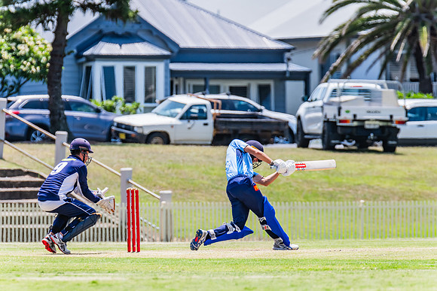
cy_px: 146
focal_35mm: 445
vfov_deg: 3.1
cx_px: 218
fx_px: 5408
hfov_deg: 4.6
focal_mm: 440
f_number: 8
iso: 800
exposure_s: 1/2000
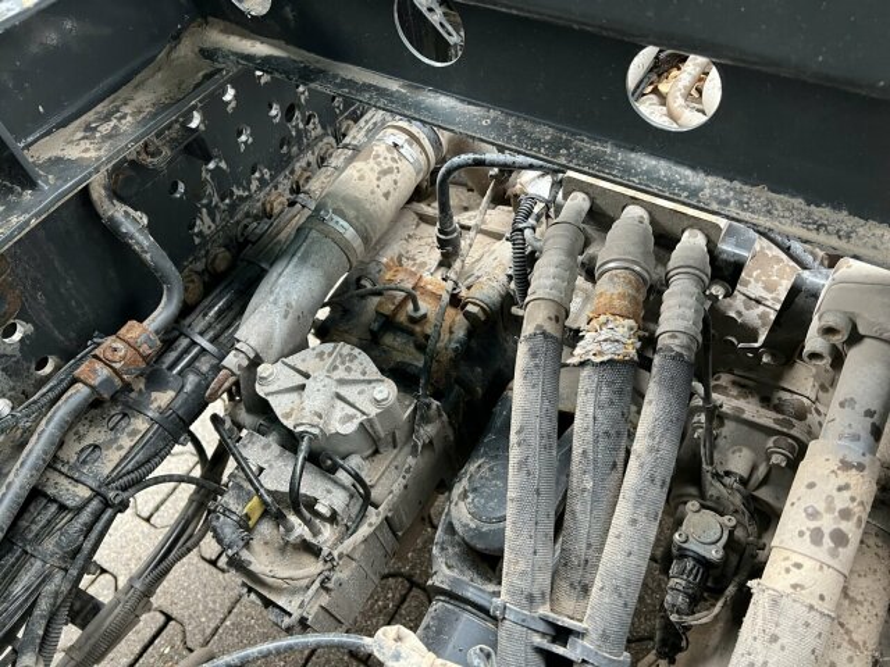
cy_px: 334
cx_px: 445
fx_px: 668
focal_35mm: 26
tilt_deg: -53.1
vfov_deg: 53.1
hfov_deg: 67.3
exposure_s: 1/60
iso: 250
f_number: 1.5
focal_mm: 5.7
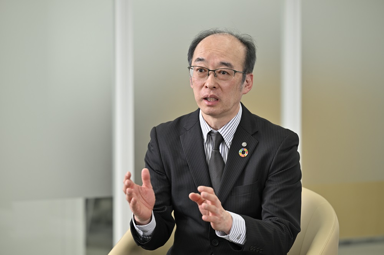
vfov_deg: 11.0
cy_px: 128
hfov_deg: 16.4
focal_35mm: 125
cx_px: 192
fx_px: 1333
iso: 320
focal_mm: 125
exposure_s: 1/160
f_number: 3.2
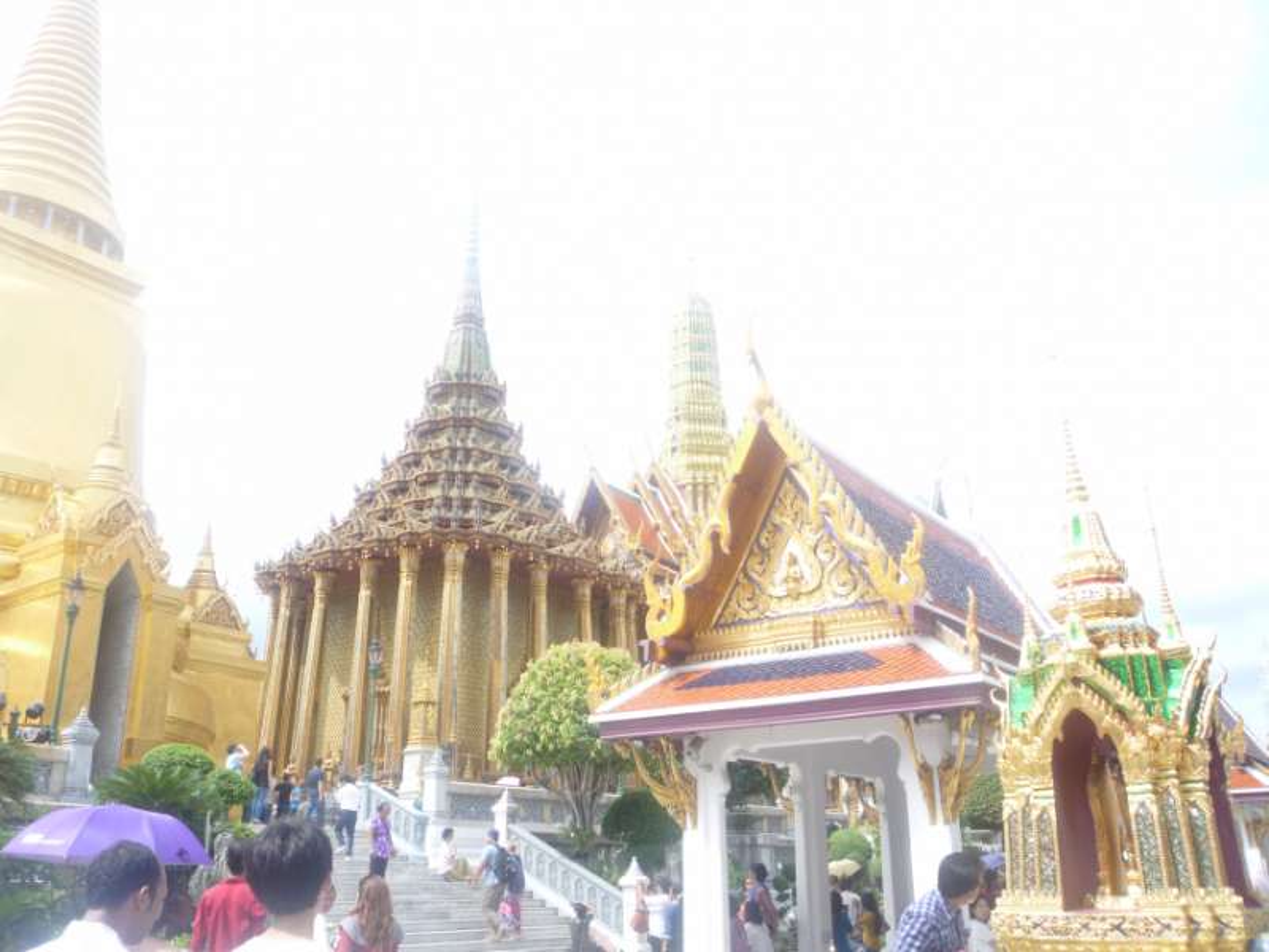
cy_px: 476
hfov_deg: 60.0
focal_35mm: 30
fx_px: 1100
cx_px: 634
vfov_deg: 46.8
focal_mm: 5.2
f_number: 3.3
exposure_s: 1/400
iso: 100
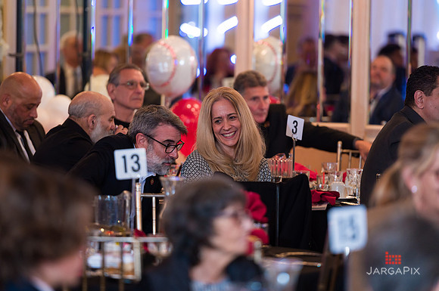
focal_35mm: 203
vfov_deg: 6.8
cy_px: 146
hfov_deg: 10.2
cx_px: 220
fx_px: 2471
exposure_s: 1/200
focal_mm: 200
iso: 1250
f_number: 3.2
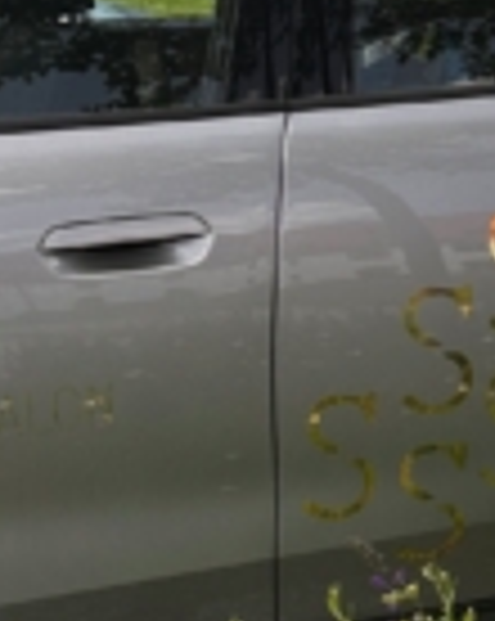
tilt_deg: -10.0
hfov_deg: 12.7
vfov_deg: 16.0
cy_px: 290
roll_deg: +1.1
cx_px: 466
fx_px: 2202
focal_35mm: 120
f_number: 1.78
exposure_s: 1/1721
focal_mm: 6.86
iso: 80
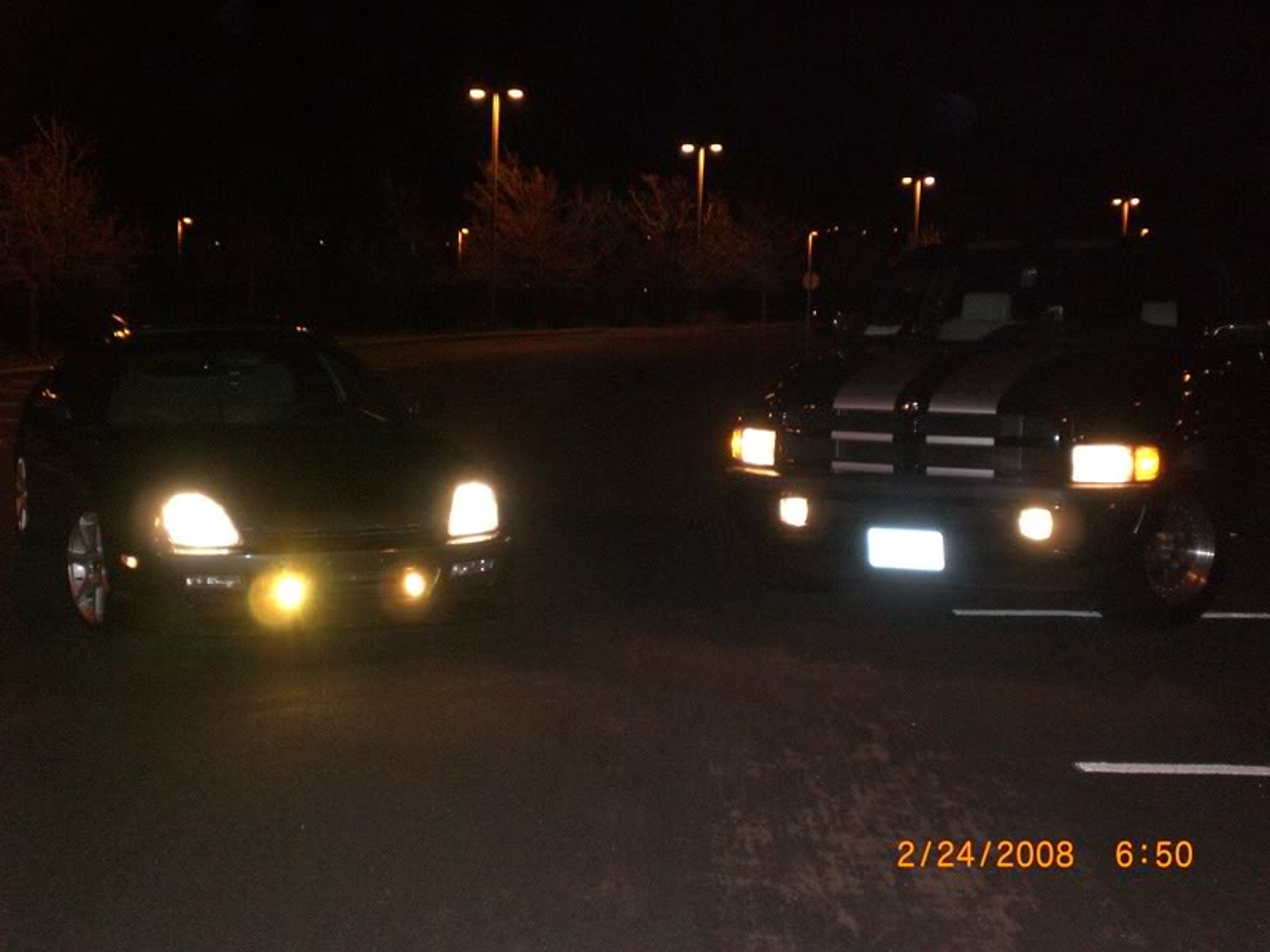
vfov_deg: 28.6
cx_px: 635
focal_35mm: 51
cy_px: 476
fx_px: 1871
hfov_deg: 37.5
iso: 200
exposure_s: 1/60
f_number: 3.6
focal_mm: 8.44
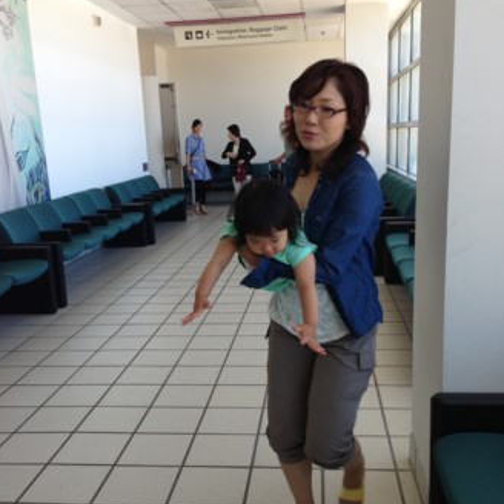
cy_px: 289
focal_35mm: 40
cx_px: 246
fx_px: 659
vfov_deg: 41.8
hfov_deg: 41.9
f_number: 2.4
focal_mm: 4.13
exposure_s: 1/120
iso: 50
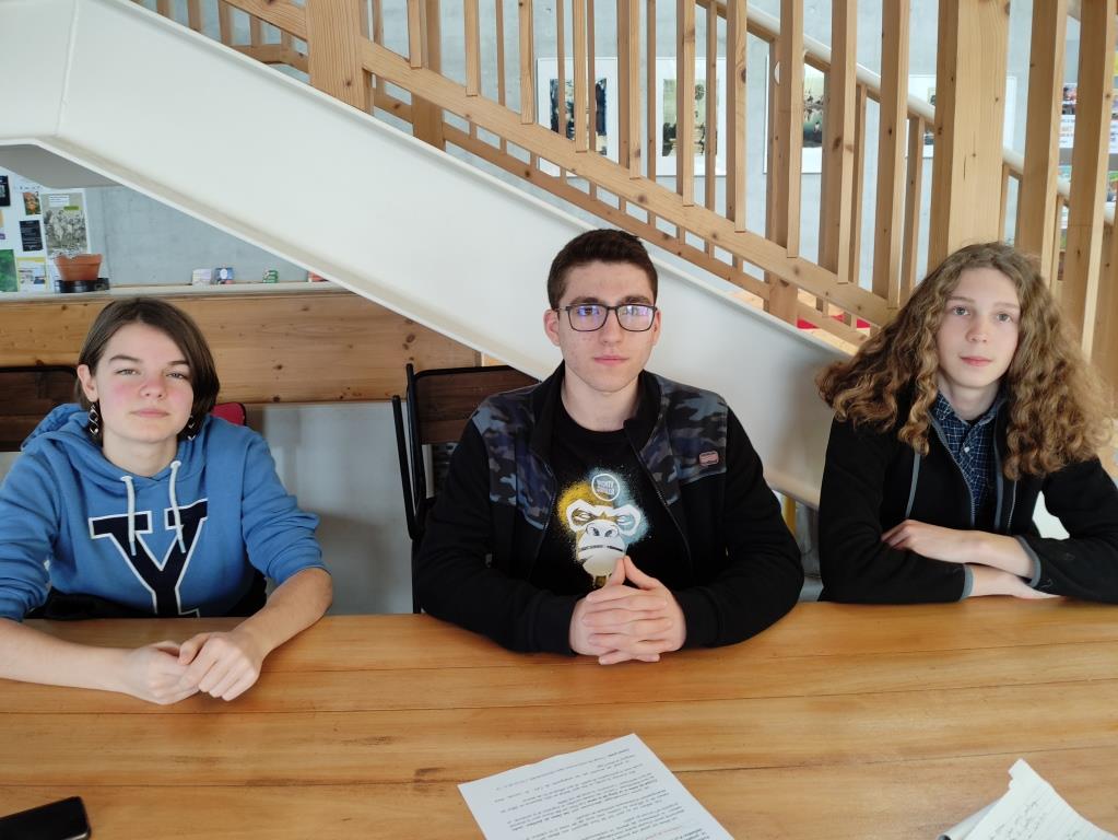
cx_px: 559
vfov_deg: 54.9
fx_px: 808
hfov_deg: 69.4
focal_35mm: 25
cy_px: 420
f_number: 1.89
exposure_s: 1/50
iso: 342
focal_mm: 5.43
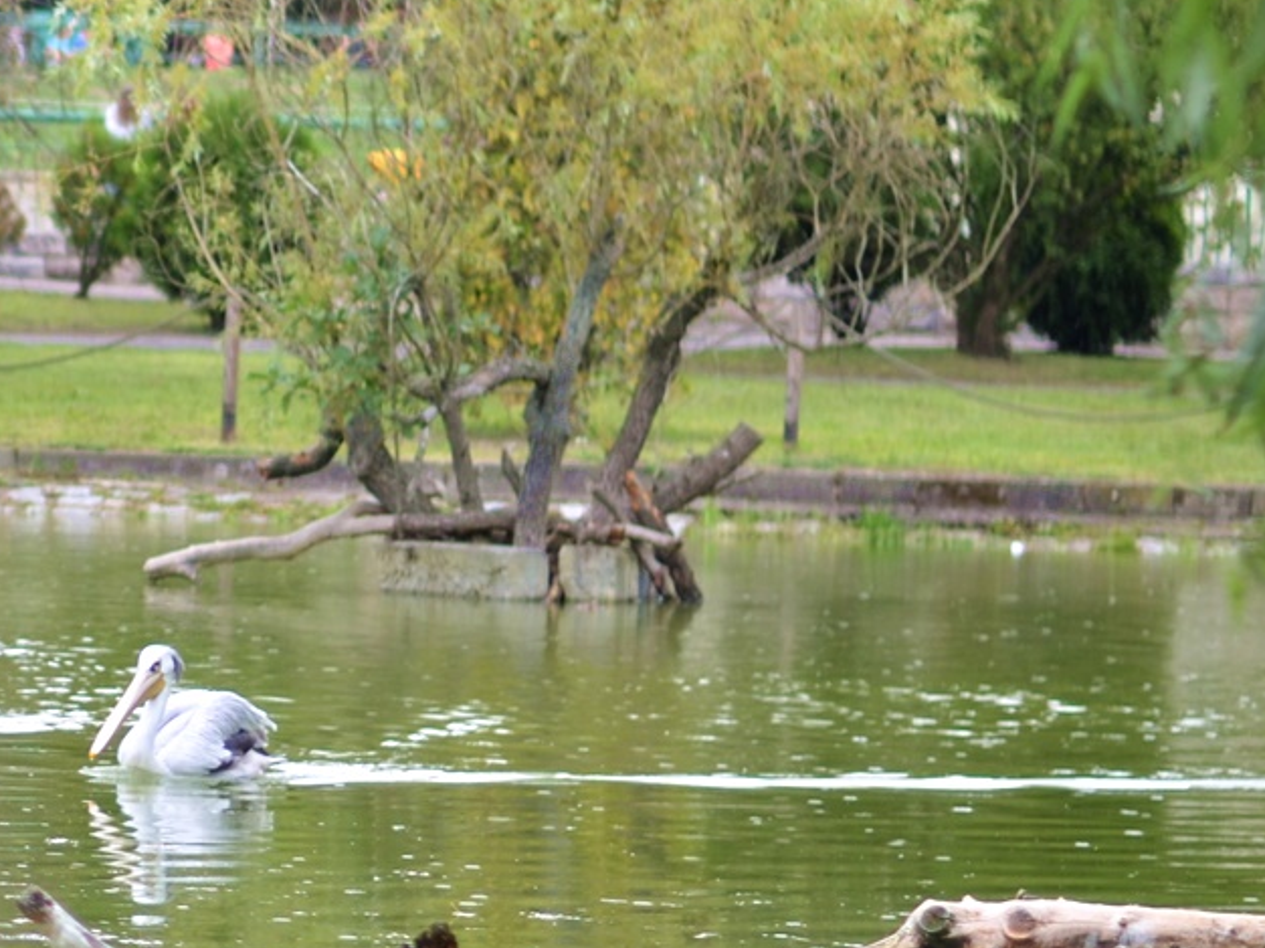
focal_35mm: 230
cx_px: -752
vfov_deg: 6.5
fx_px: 8402
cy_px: 436
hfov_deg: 8.4
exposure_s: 1/200
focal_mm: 50
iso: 100
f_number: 1.8
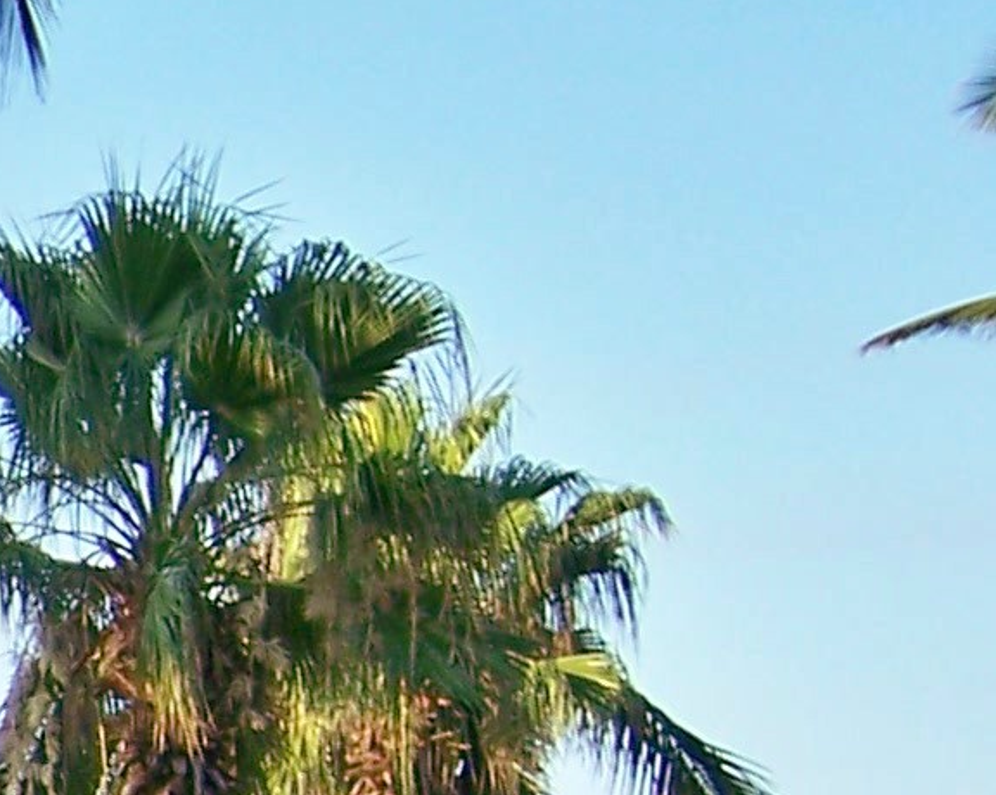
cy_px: 1115
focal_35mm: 173
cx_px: -1437
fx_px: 5096
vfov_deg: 8.8
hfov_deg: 9.8
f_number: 2.8
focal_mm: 6
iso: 80
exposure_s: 1/400
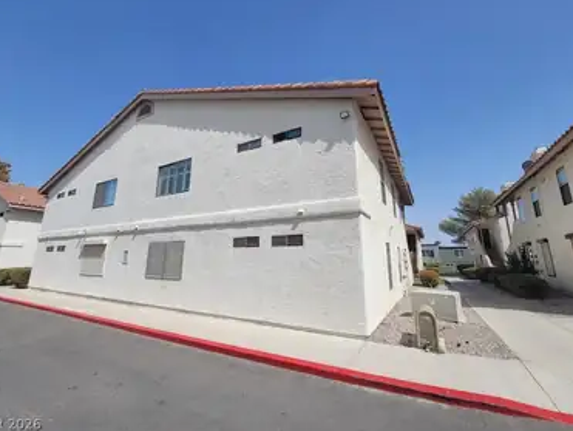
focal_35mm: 14
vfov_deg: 85.7
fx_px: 232
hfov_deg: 102.0
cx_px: 284
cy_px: 202
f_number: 2.2
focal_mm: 2.2
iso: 64
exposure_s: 1/2544
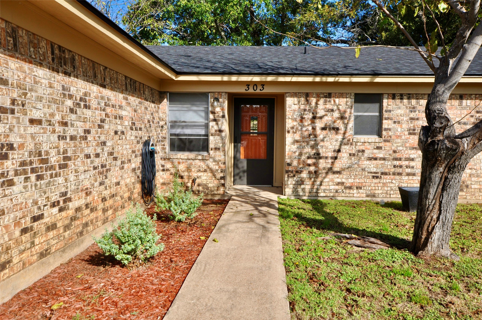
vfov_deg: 43.5
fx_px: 401
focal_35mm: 30
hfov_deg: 62.0
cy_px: 160
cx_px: 241
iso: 200
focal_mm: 20
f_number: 9
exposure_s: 1/320
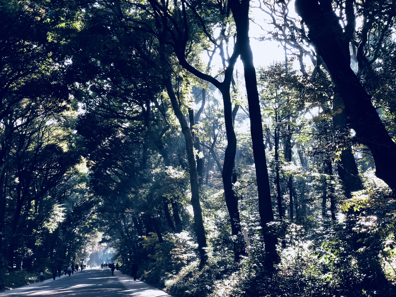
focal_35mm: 52
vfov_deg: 28.0
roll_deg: +3.1
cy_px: 148
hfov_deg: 36.8
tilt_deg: +10.9
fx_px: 595
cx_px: 198
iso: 64
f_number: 2.4
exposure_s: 1/60
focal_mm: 6
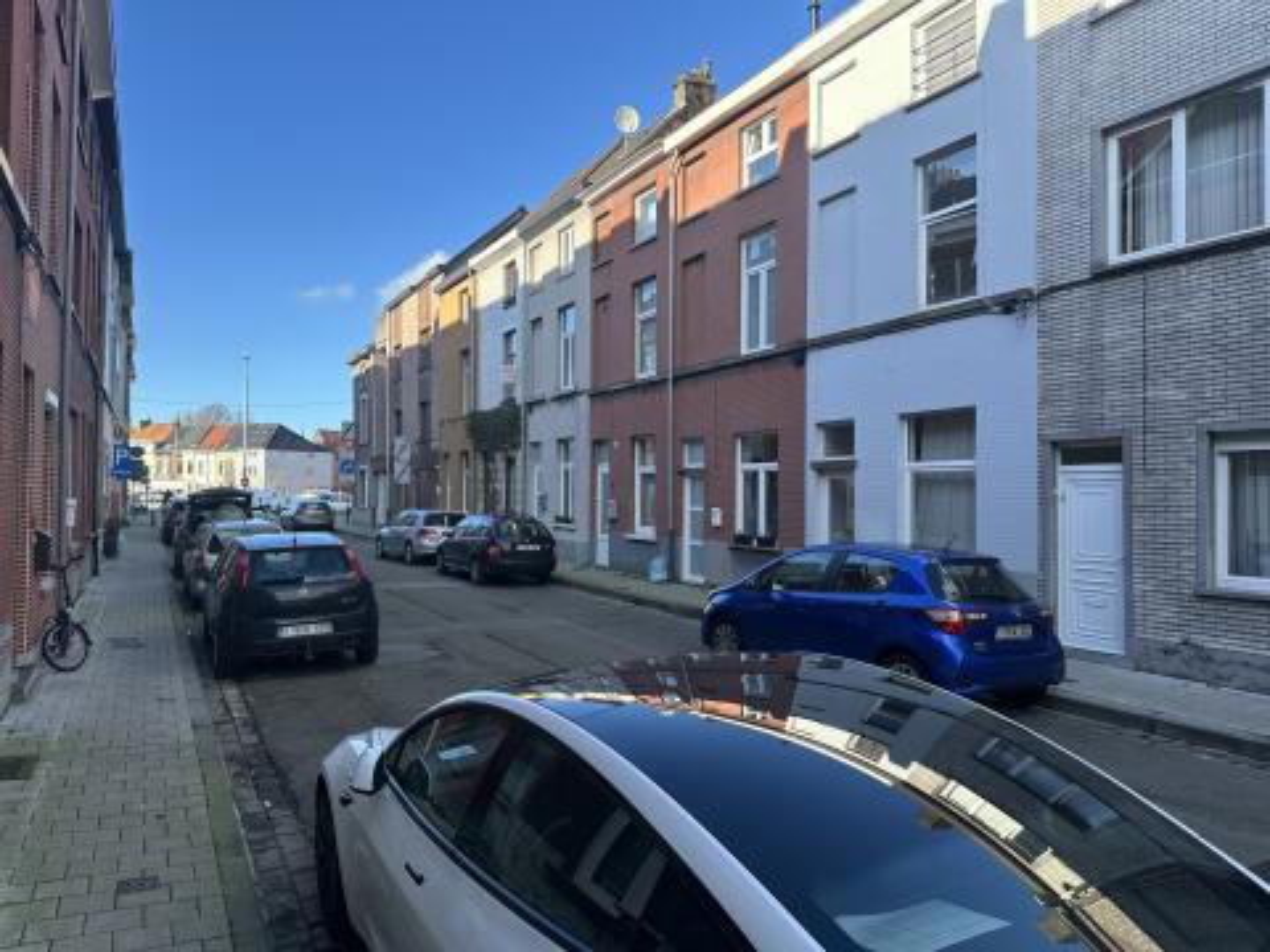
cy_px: 476
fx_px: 881
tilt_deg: +1.7
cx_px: 635
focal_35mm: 24
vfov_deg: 56.8
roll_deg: -0.1
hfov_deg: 71.6
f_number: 1.78
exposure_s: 1/1171
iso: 80
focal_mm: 6.86
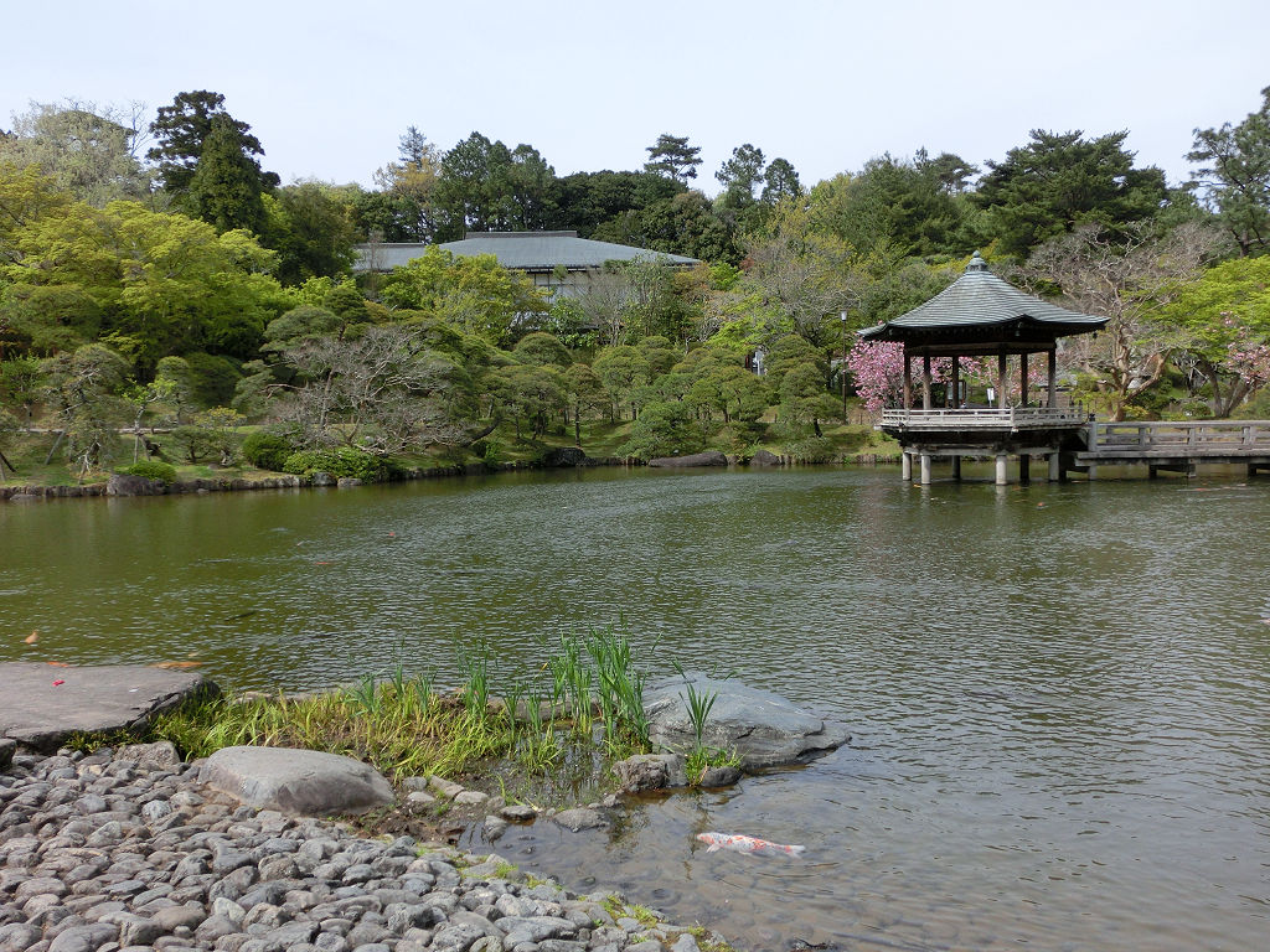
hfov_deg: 63.4
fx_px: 1027
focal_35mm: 28
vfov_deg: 49.7
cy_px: 476
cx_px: 635
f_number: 8.8
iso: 80
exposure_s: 1/125
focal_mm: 5
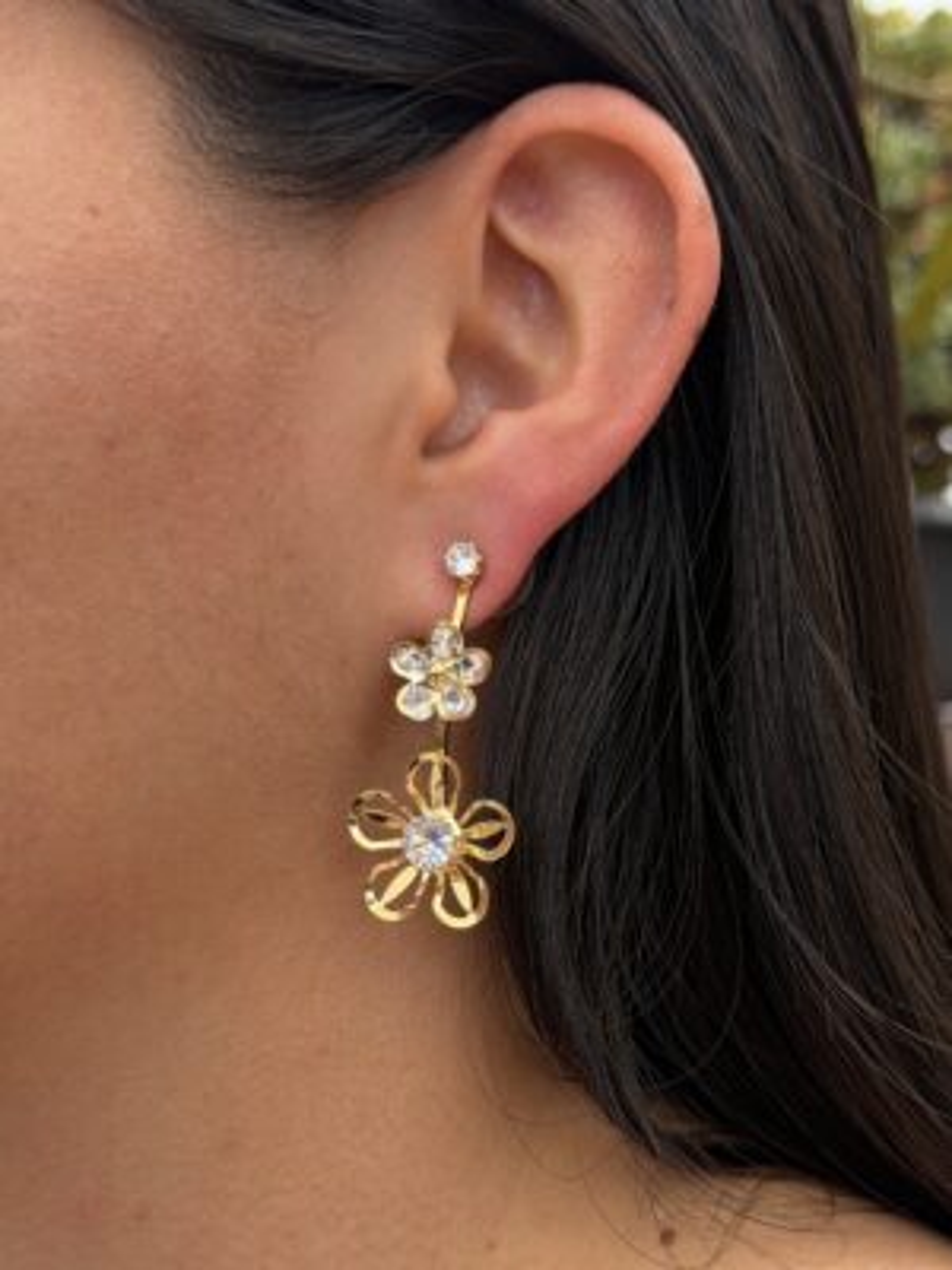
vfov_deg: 39.7
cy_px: 635
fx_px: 1760
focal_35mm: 48
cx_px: 476
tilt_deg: -0.4
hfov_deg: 30.3
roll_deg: -0.1
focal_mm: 6.76
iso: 80
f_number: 1.78
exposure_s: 1/1100
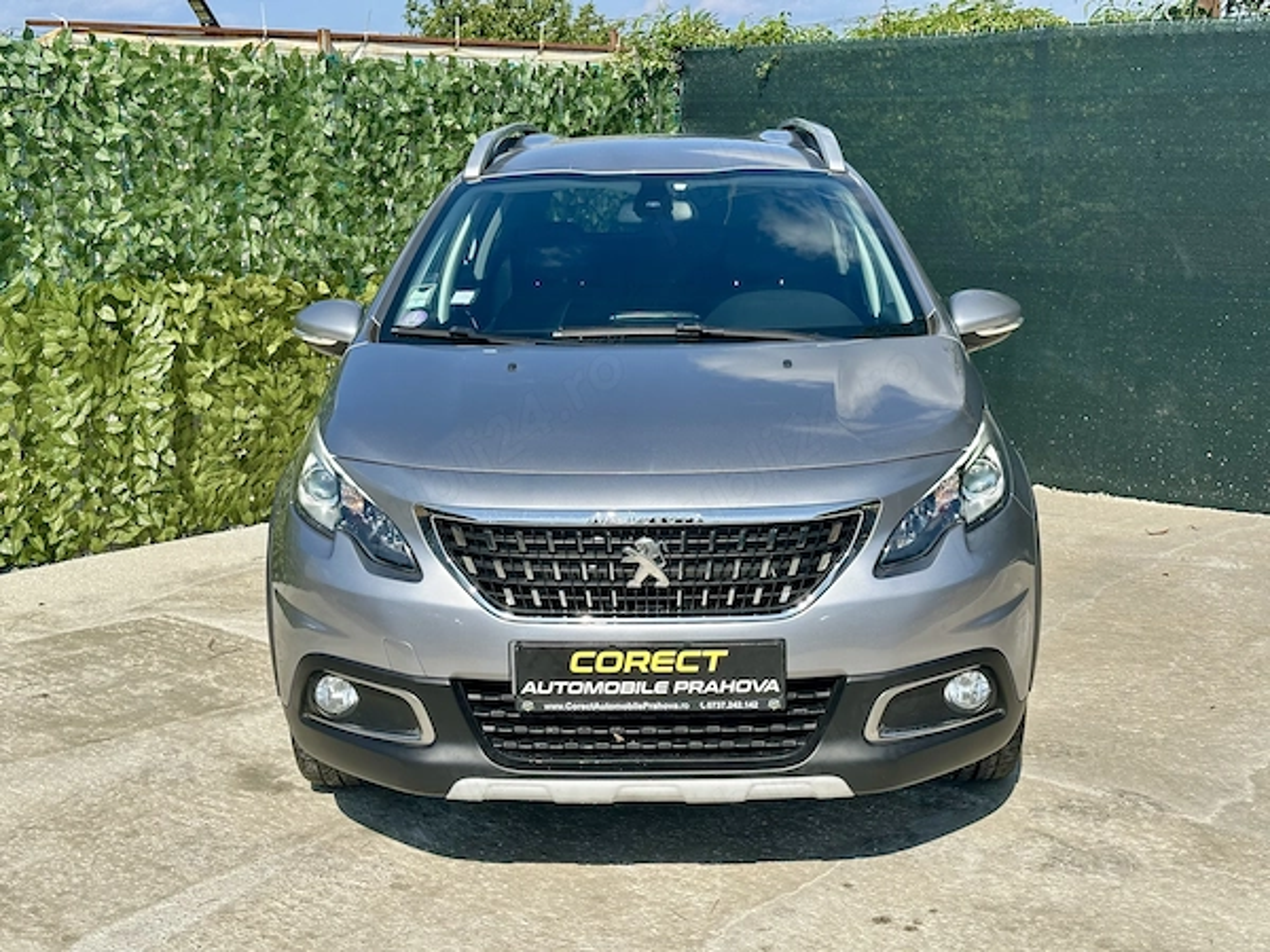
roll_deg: +1.3
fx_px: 1761
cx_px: 635
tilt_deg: -10.1
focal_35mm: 48
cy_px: 476
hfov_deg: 39.7
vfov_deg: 30.3
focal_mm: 6.86
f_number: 1.78
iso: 64
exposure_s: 1/4016
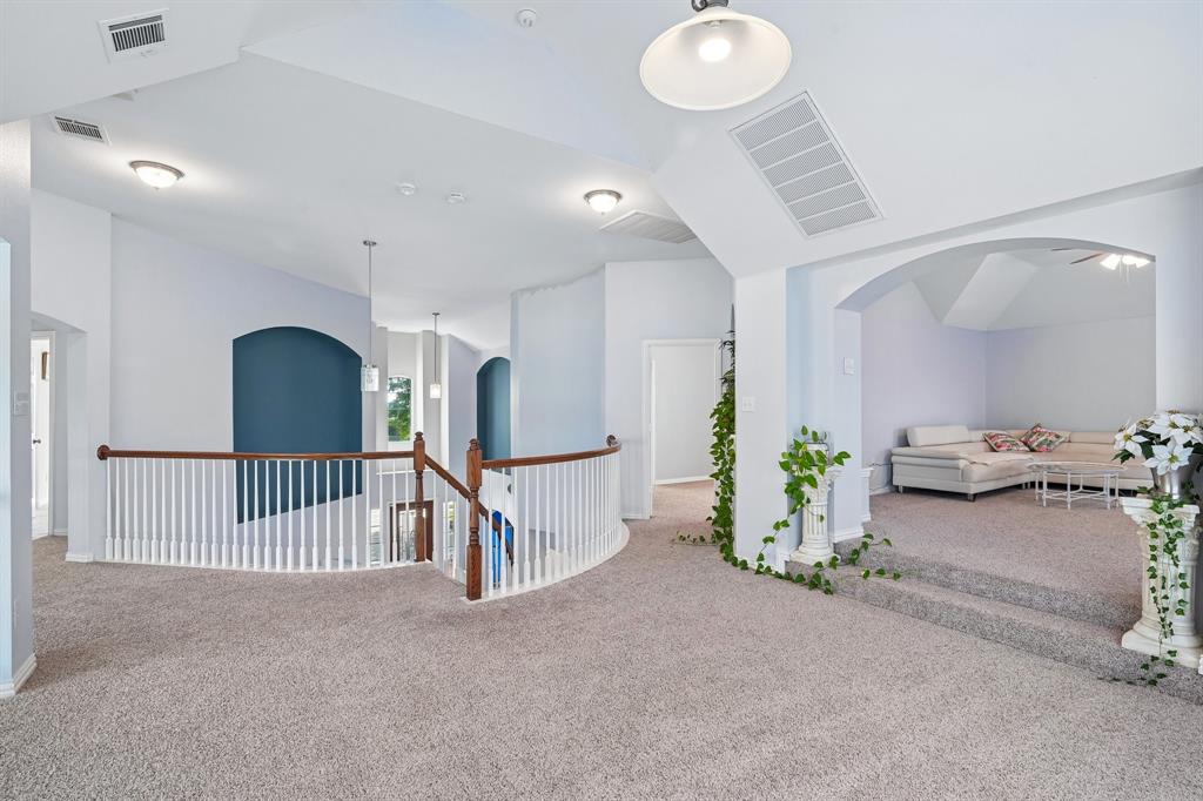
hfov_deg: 95.0
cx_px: 602
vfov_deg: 72.0
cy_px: 400
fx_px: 551
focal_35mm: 16
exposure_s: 1/25
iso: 400
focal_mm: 16.5
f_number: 8
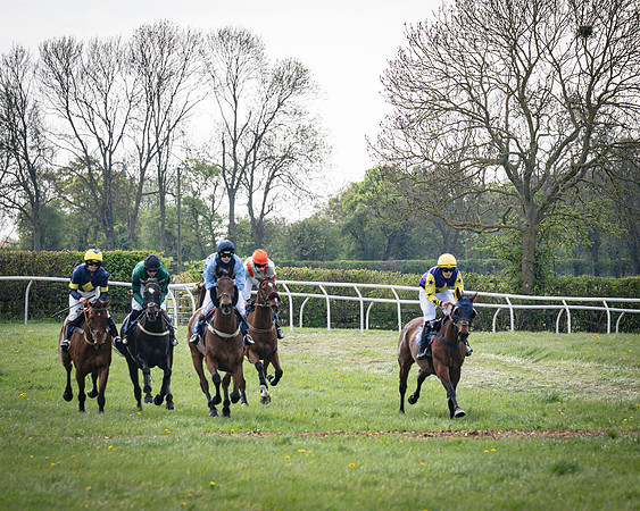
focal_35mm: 329
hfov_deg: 5.9
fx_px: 6233
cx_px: 315
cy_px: 245
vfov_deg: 4.7
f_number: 5
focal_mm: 175
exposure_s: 1/2500
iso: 400
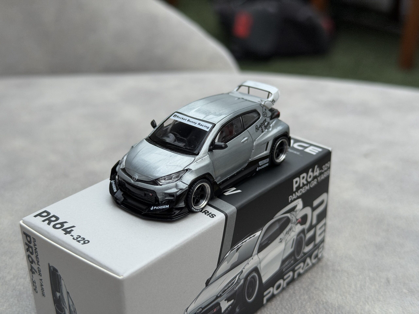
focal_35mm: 48
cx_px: 210
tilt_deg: -27.6
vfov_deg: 30.3
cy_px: 157
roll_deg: -3.4
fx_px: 581
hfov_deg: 39.7
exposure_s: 1/60
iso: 250
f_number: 1.78
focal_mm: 6.76
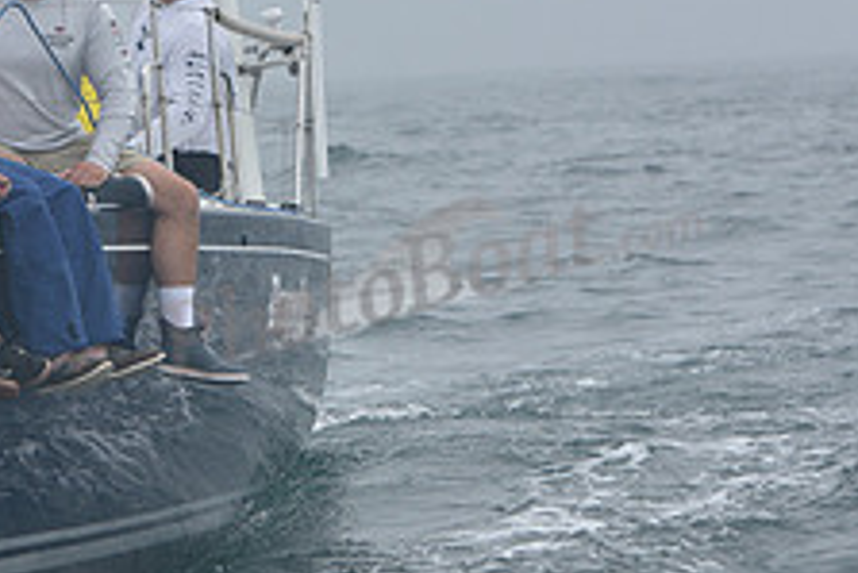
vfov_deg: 3.5
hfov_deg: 5.3
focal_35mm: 390
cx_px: -35
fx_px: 9301
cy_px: 133
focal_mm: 150
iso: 250
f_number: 8
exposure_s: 1/800
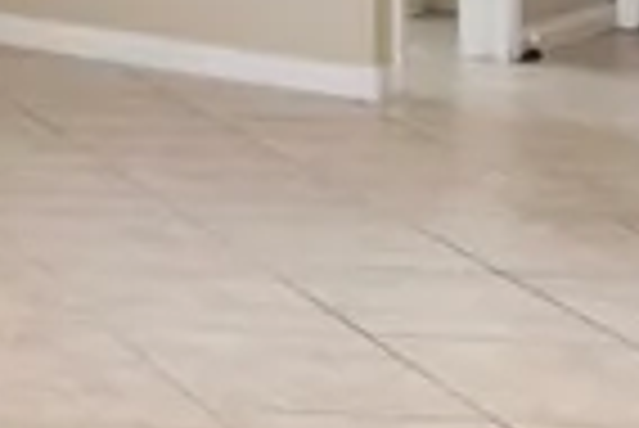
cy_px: -385
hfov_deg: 11.4
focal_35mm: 130
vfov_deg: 9.9
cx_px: -1116
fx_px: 2310
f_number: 8
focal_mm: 18
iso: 400
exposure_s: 1/15
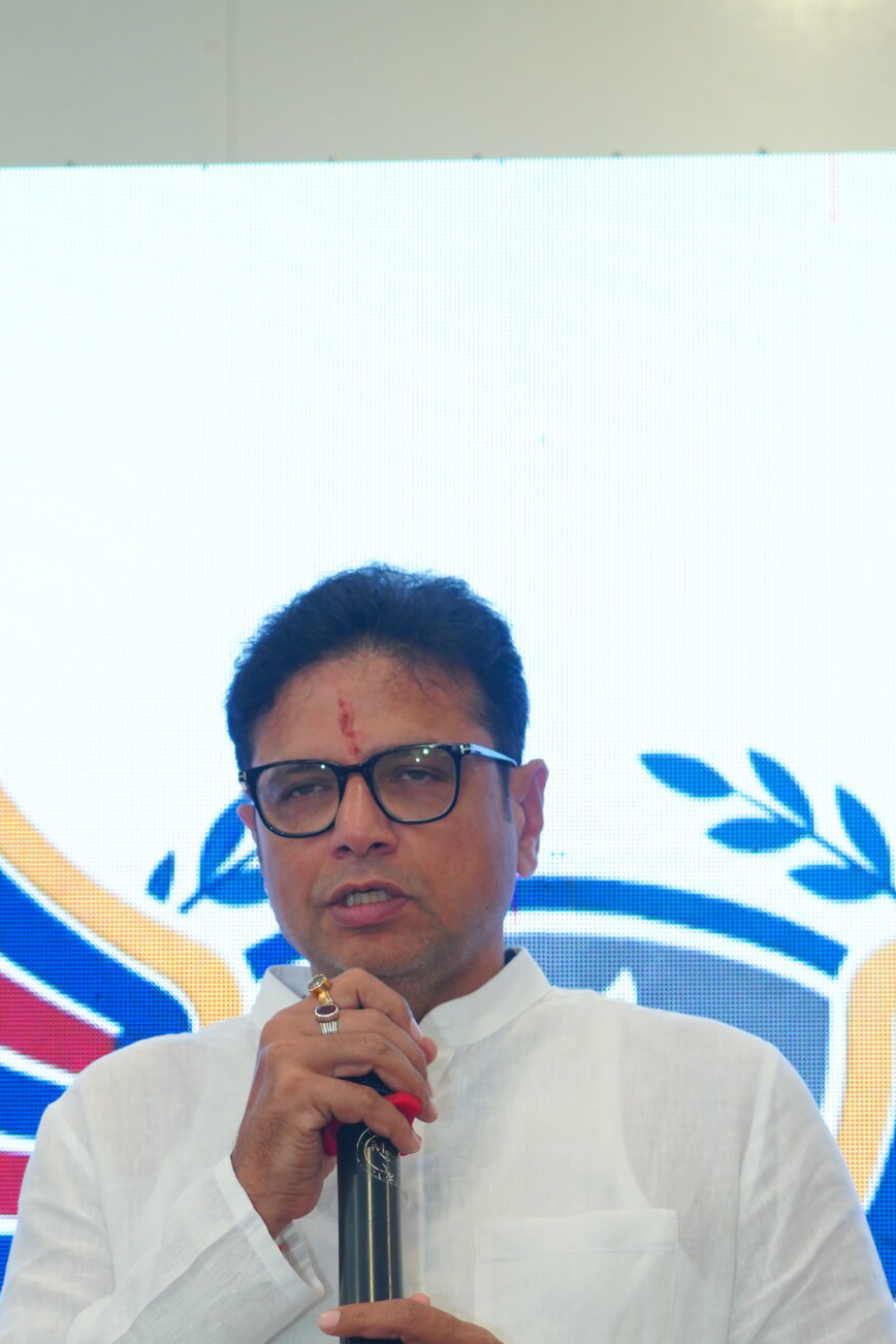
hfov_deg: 12.0
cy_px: 1075
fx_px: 4256
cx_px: 556
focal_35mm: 114
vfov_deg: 17.8
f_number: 4.5
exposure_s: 1/160
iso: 1000
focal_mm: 58
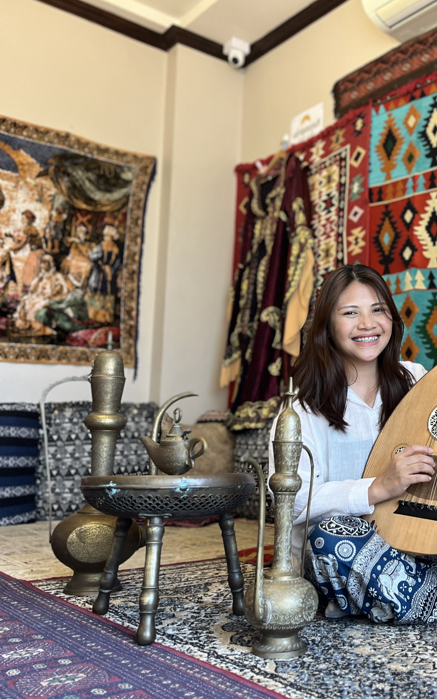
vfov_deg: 52.7
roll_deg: -0.2
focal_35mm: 37
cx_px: 384
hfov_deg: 32.9
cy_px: 347
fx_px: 705
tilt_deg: +7.3
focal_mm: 5.1
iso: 160
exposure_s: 1/50
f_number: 1.6
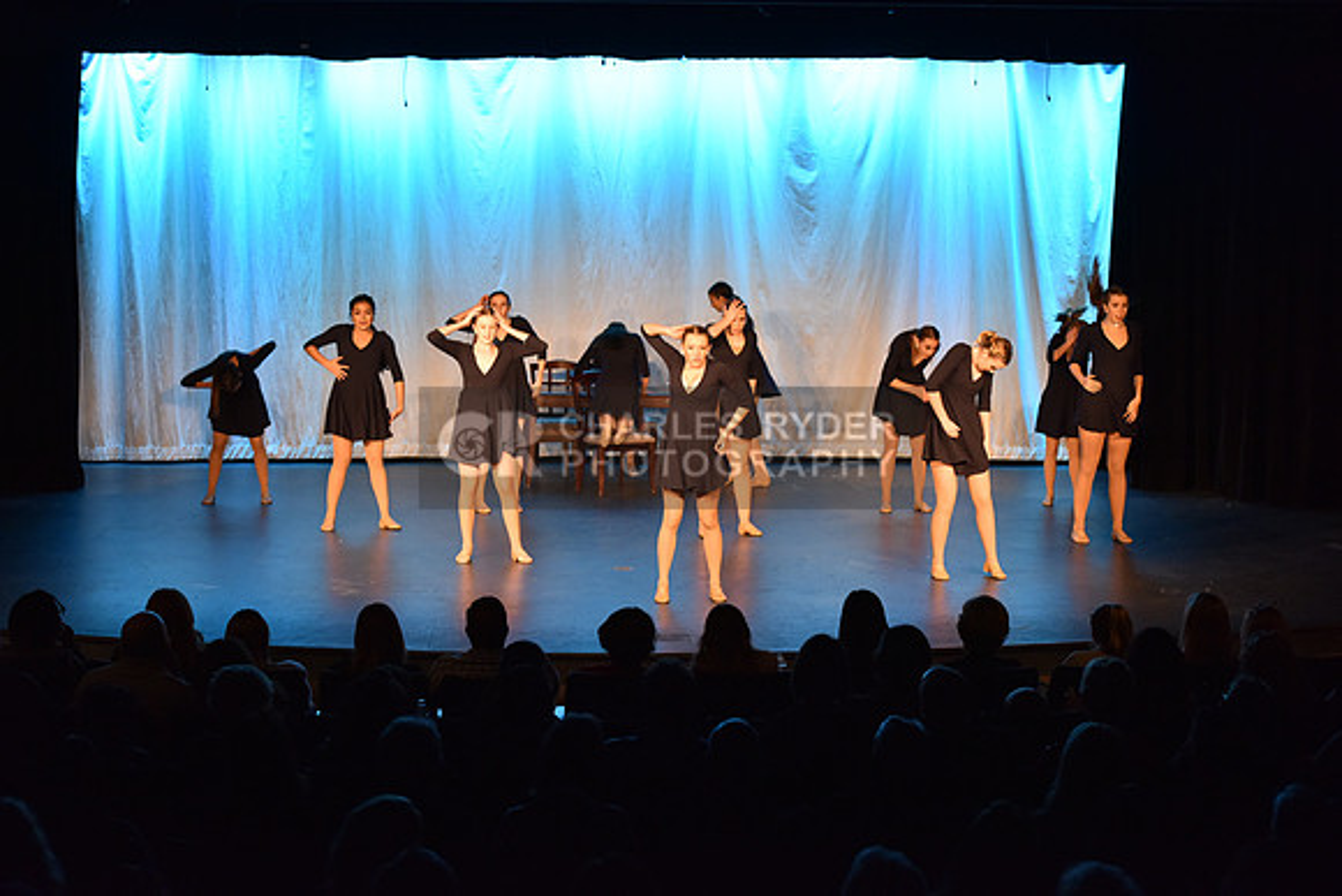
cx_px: 671
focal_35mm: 70
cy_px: 448
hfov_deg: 28.8
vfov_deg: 19.5
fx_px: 2610
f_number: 4
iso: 2000
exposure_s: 1/160
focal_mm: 70
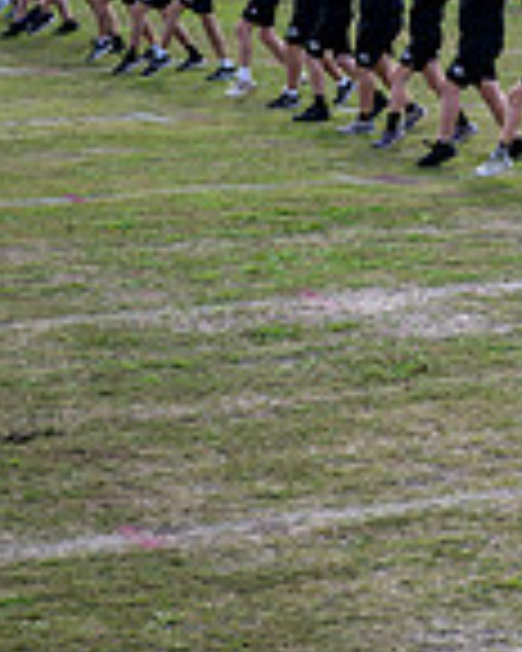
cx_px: 968
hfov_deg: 9.5
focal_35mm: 154
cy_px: 101
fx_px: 2974
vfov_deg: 12.5
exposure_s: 1/1250
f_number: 2.8
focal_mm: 41
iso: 125
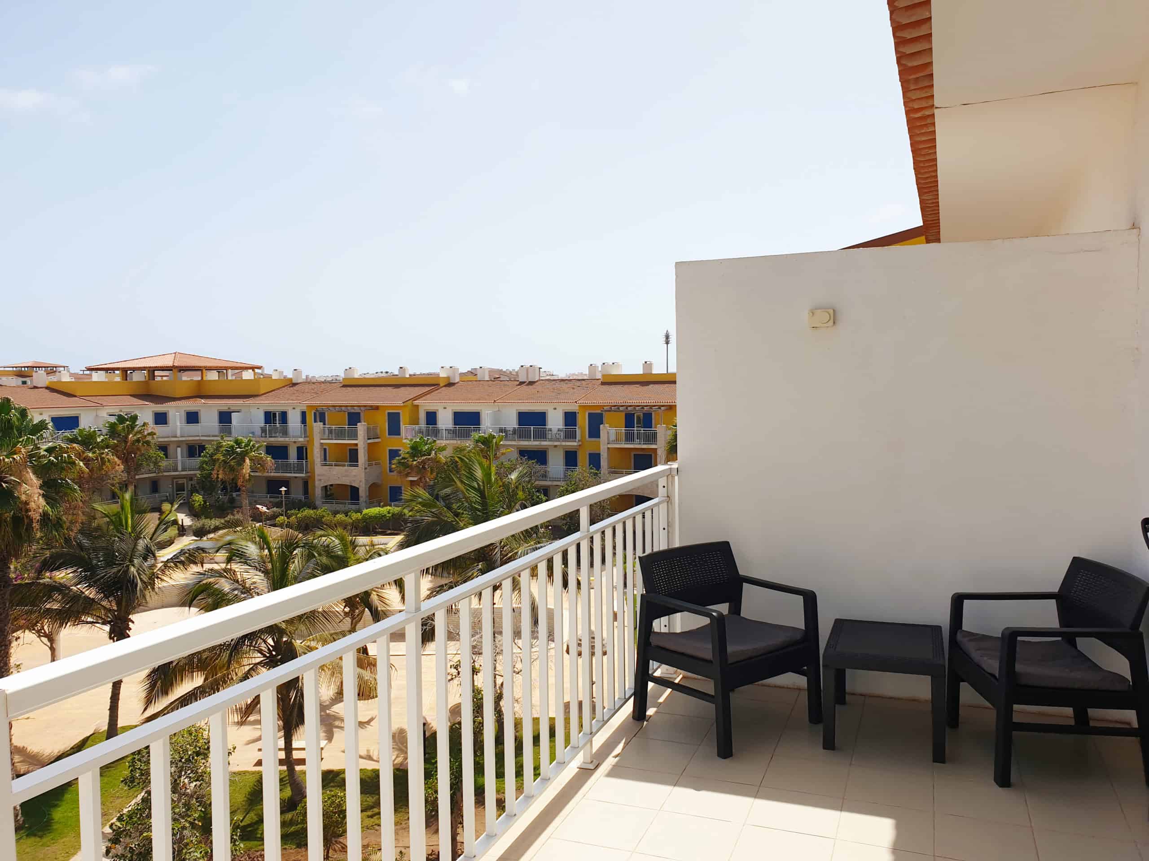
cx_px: 574
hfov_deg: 67.3
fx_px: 863
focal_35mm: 26
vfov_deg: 53.1
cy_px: 430
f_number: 2.4
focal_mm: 4.3
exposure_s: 1/1901
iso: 50
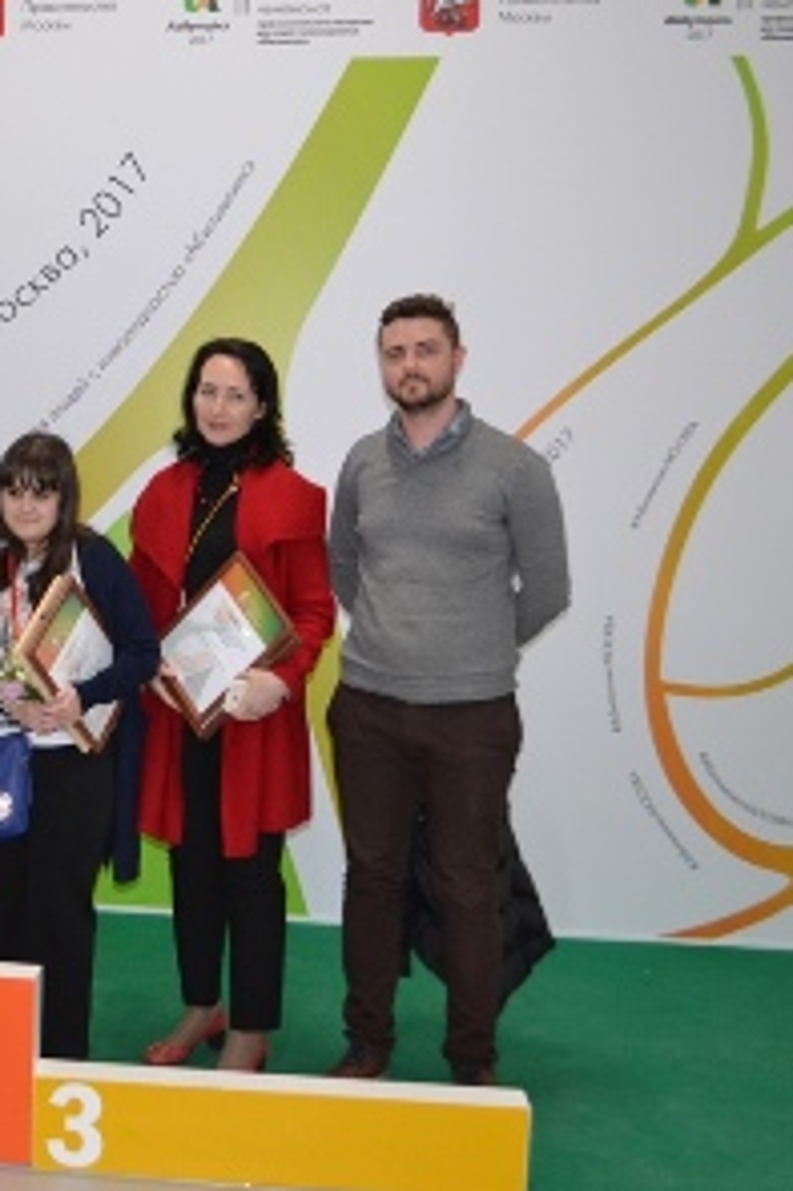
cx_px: -36
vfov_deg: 39.6
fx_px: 1654
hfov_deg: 25.4
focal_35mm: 50
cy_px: 598
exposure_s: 1/60
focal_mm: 22
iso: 1800
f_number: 4
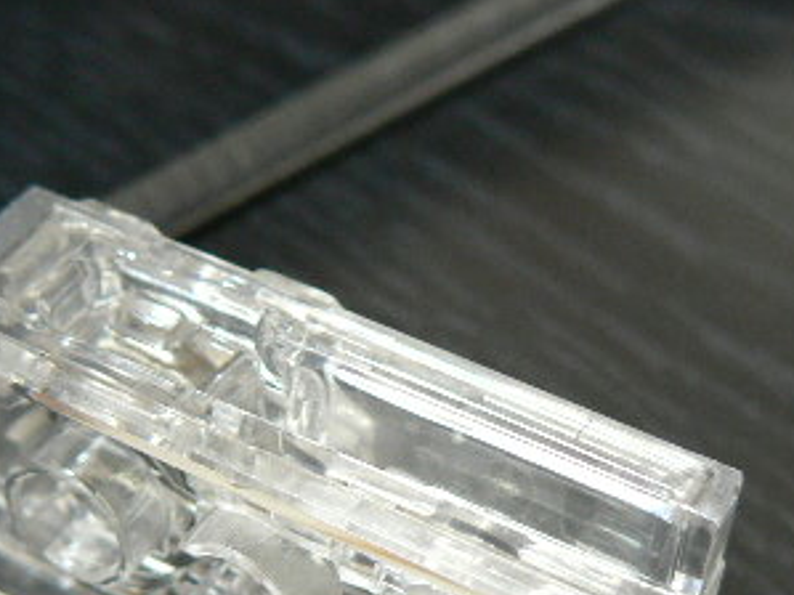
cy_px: 478
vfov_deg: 18.9
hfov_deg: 25.2
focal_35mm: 77
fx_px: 1765
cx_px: 281
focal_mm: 6
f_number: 2.8
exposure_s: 1/8
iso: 200
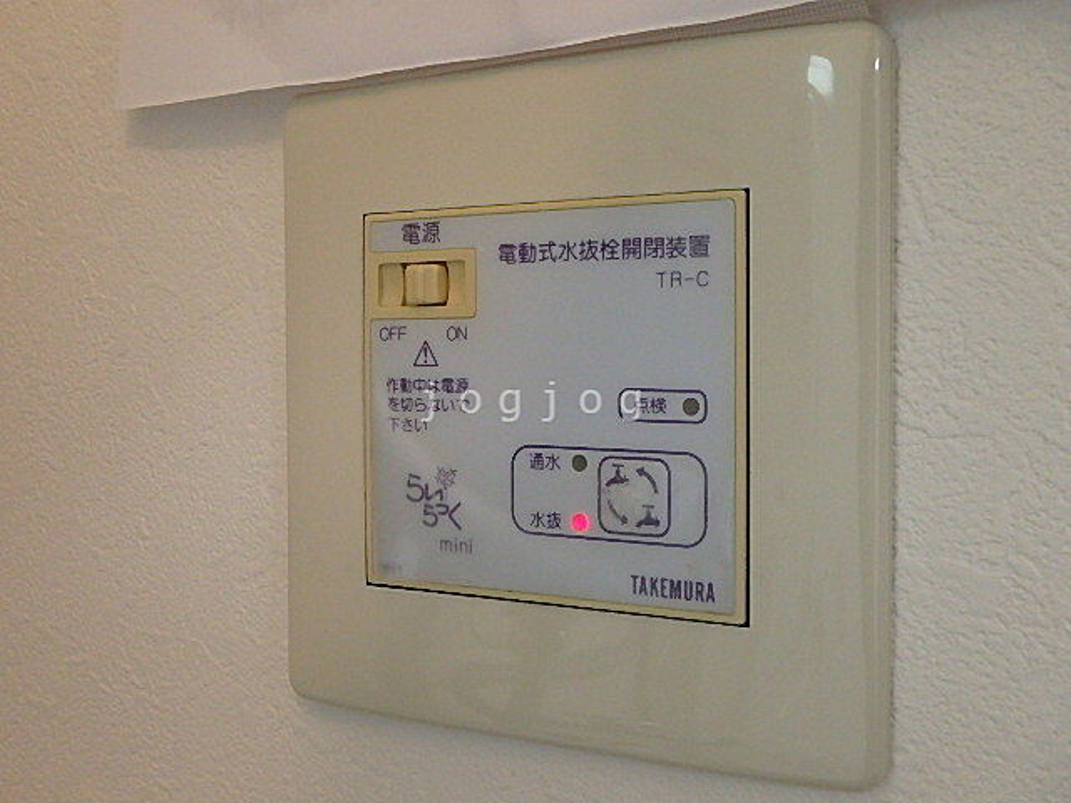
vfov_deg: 36.8
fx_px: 1207
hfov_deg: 47.9
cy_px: 402
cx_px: 536
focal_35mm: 39
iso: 800
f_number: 5.1
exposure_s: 1/40
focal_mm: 6.9
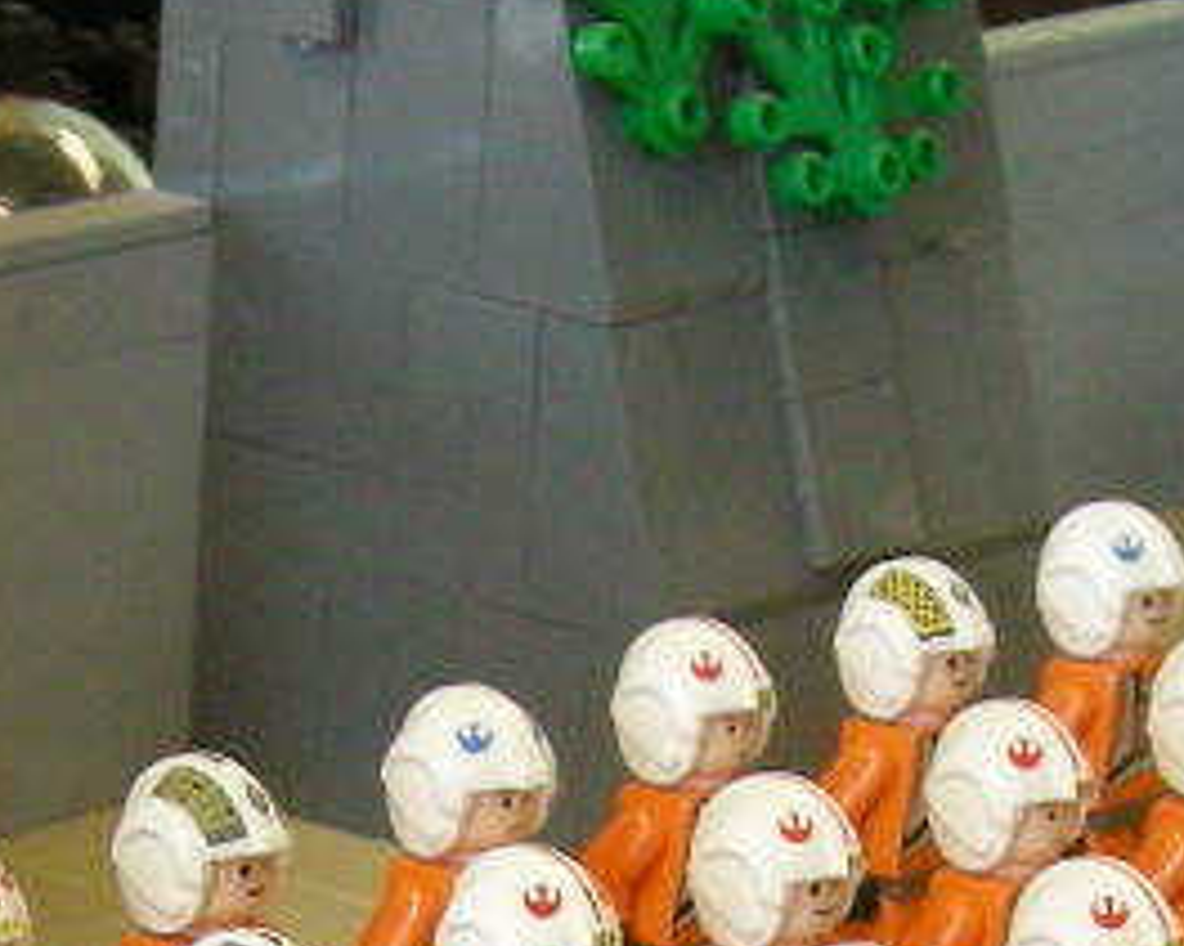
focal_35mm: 213
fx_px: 7461
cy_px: 1515
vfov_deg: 7.1
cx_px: 767
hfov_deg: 9.1
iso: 219
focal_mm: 7.5
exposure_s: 1/49.2
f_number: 2.7
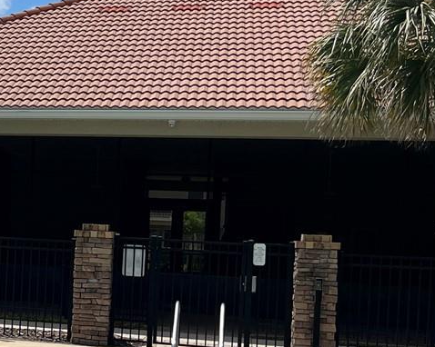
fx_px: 1094
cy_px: 228
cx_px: -207
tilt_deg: -0.7
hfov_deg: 19.7
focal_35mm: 85
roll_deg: -2.3
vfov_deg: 18.0
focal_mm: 5.7
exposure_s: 1/8000
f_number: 1.5
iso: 50
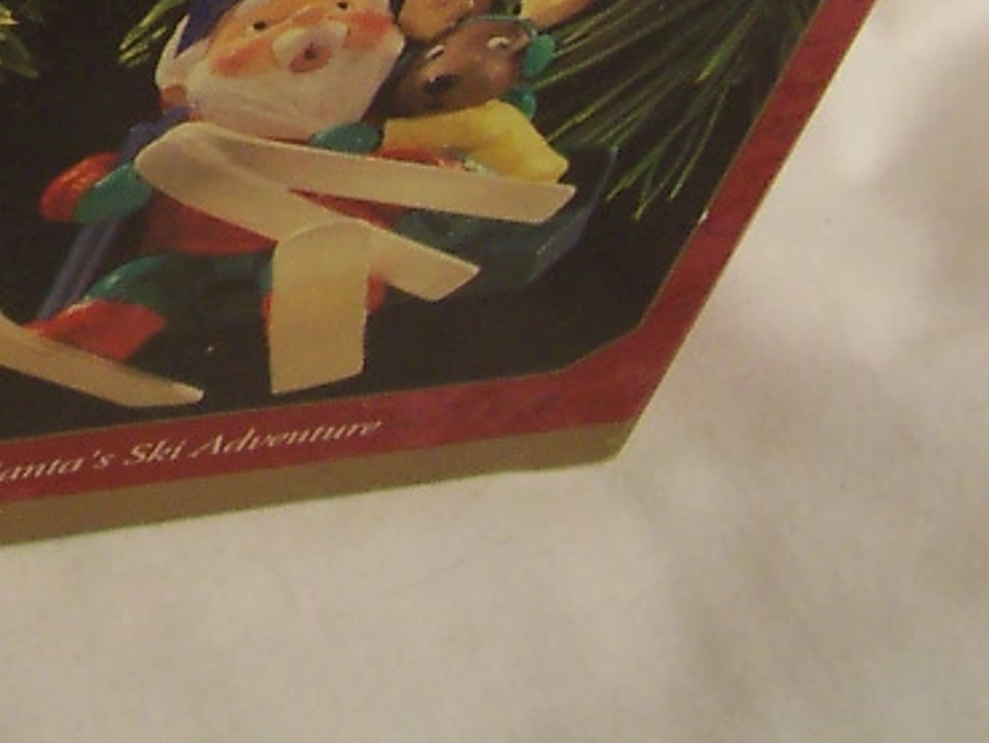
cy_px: -396
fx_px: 3431
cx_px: -198
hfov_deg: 15.8
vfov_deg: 11.8
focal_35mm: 120
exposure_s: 1/350
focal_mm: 5.6
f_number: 2.8
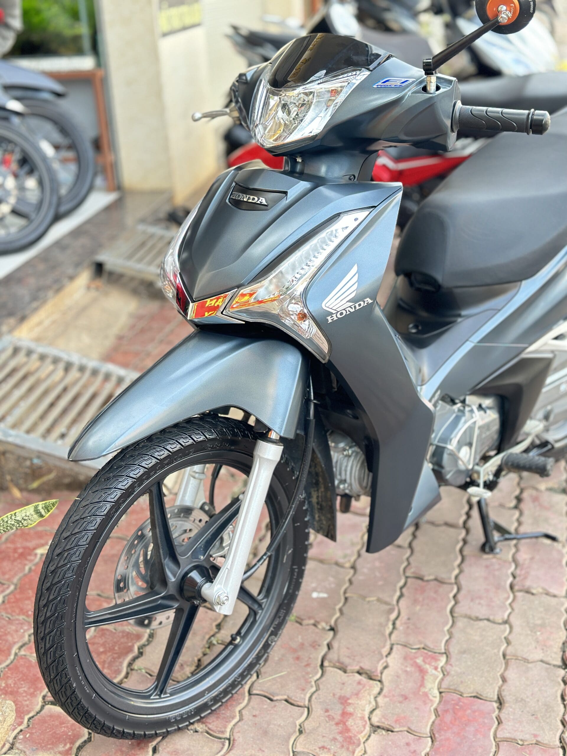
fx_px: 1048
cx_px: 284
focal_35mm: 48
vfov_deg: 39.7
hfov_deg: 30.3
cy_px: 378
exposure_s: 1/148
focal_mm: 6.86
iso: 125
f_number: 1.78
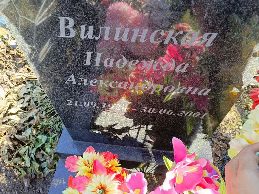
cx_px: 130
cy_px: 97
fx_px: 187
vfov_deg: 54.9
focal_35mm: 25
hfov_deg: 69.4
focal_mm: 4.76
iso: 131
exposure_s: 1/100
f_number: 1.69
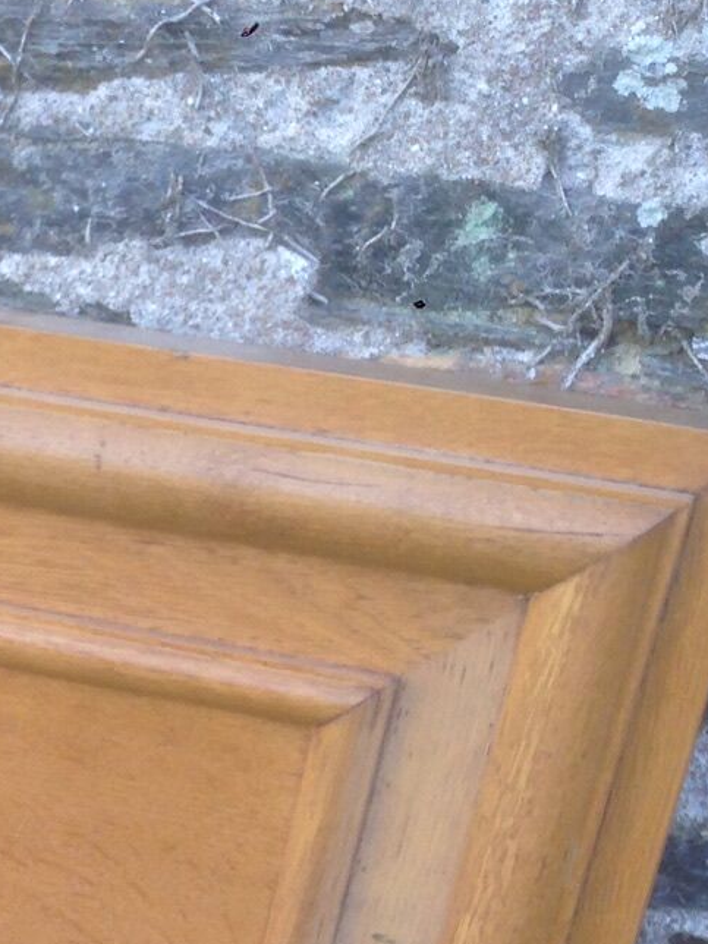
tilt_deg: -33.3
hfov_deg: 12.6
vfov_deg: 17.8
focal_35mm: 105
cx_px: -648
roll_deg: -0.7
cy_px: 1118
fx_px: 2863
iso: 50
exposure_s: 1/151
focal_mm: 4.12
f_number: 2.4
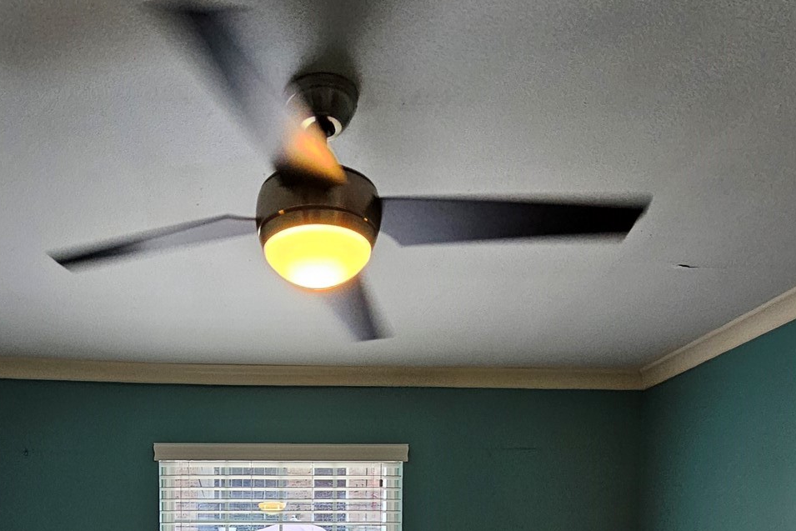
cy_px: 649
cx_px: 294
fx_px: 641
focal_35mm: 29
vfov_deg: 34.9
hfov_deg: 62.7
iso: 200
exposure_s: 1/60
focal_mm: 2.2
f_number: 2.2
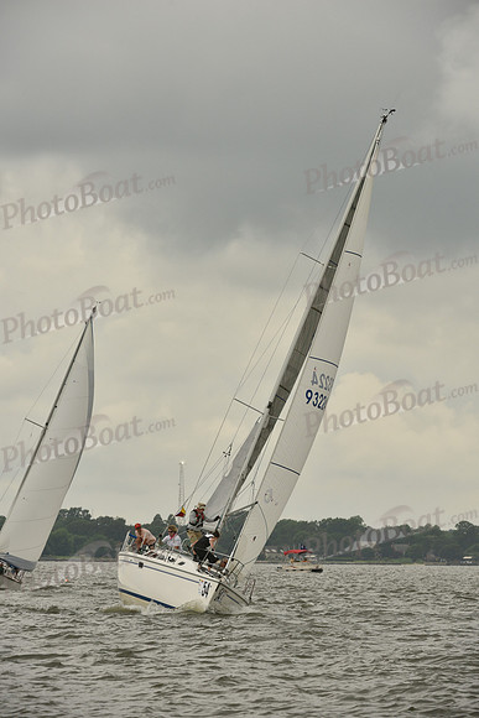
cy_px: 359
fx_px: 4787
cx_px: 240
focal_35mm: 240
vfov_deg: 8.6
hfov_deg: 5.7
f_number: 9
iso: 400
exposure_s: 1/800
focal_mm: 240
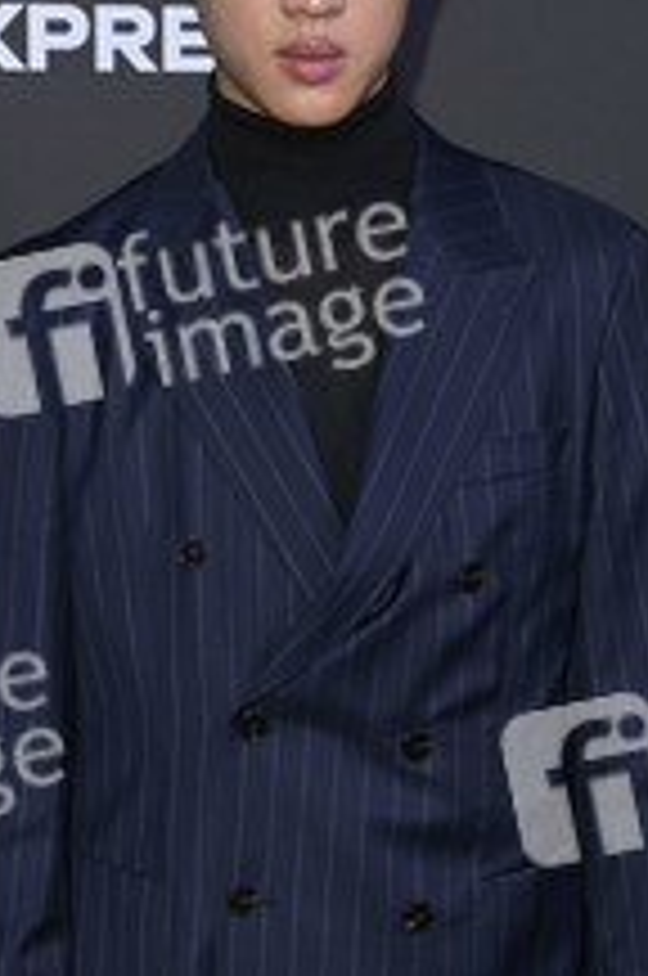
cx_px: 324
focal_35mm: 107
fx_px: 2898
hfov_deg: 12.8
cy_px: 535
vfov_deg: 19.1
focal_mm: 58
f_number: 5.6
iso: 1000
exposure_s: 1/250
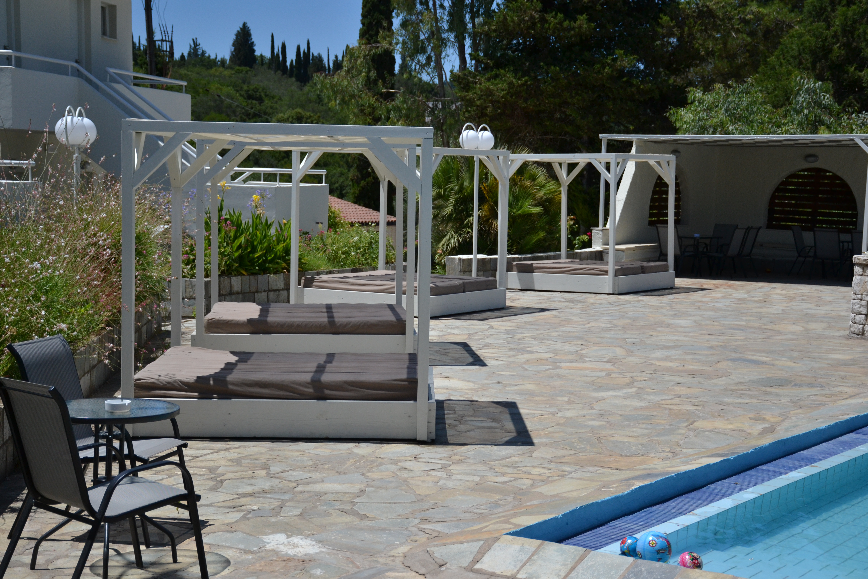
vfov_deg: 21.6
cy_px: 290
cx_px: 434
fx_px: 1519
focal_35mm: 63
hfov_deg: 31.9
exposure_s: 1/4000
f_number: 4.5
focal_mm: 42
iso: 400
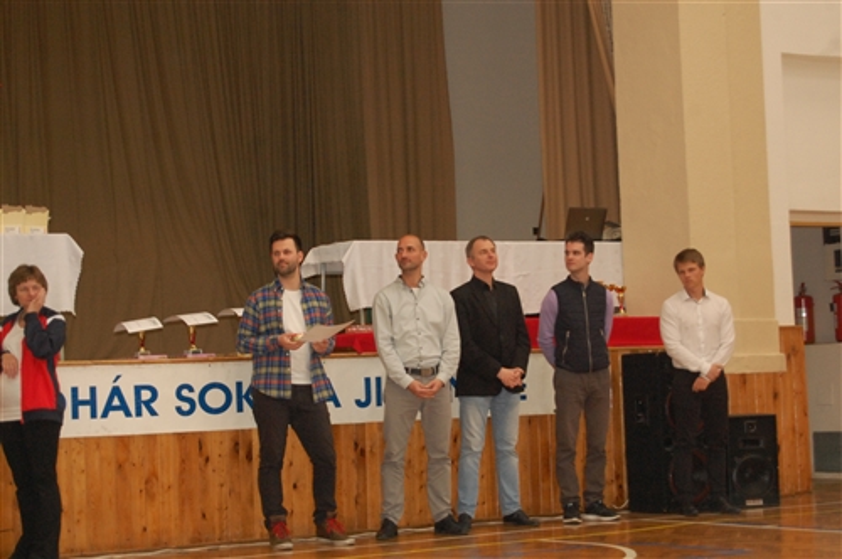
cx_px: 421
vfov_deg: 16.5
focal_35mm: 82
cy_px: 280
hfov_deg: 24.6
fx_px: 1927
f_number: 5.6
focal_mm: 55
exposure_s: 1/60
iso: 1250
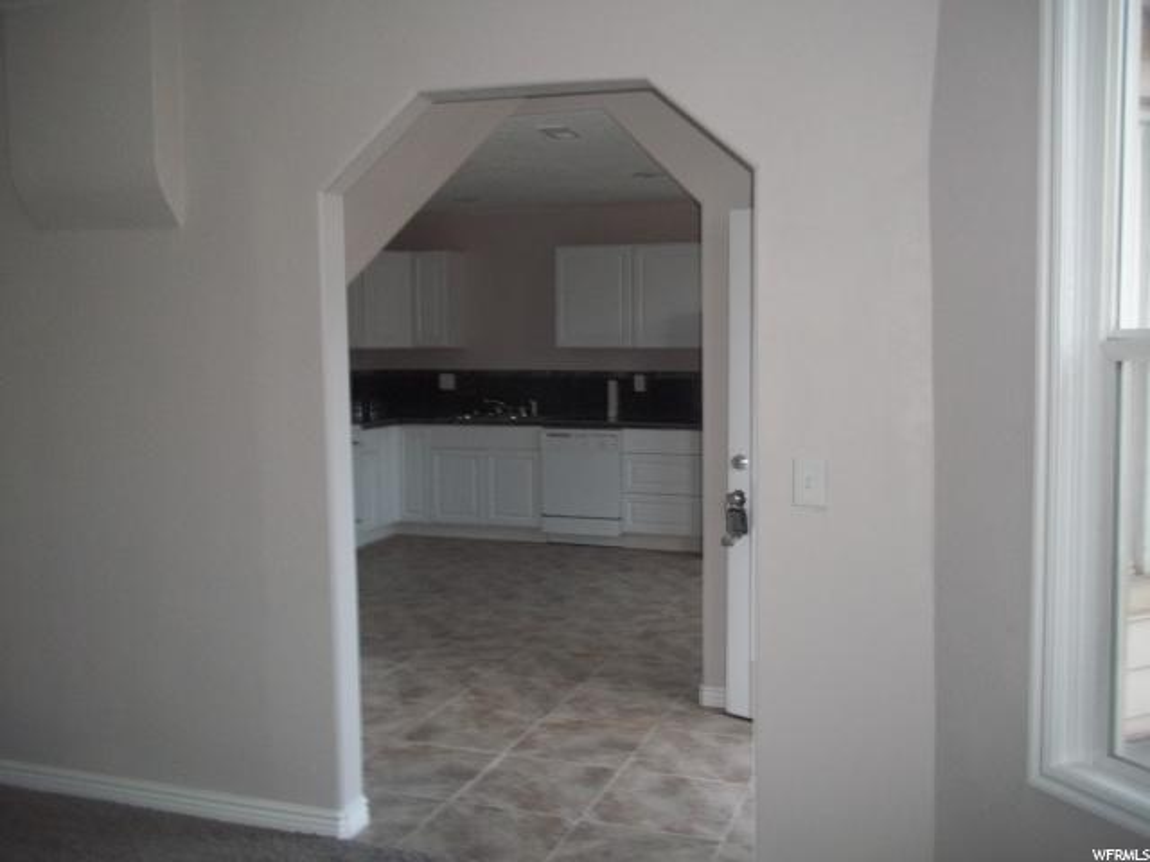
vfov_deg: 44.2
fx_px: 1063
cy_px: 431
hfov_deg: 56.8
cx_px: 575
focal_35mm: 32
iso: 160
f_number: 2.9
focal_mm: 5.7
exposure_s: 1/30
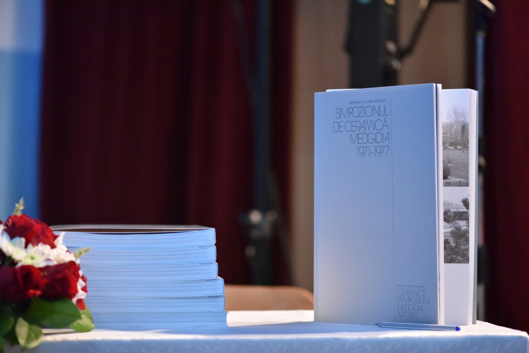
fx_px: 1543
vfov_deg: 13.1
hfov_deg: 19.4
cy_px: 176
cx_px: 264
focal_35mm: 105
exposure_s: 1/200
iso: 4000
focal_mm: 105
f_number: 2.8
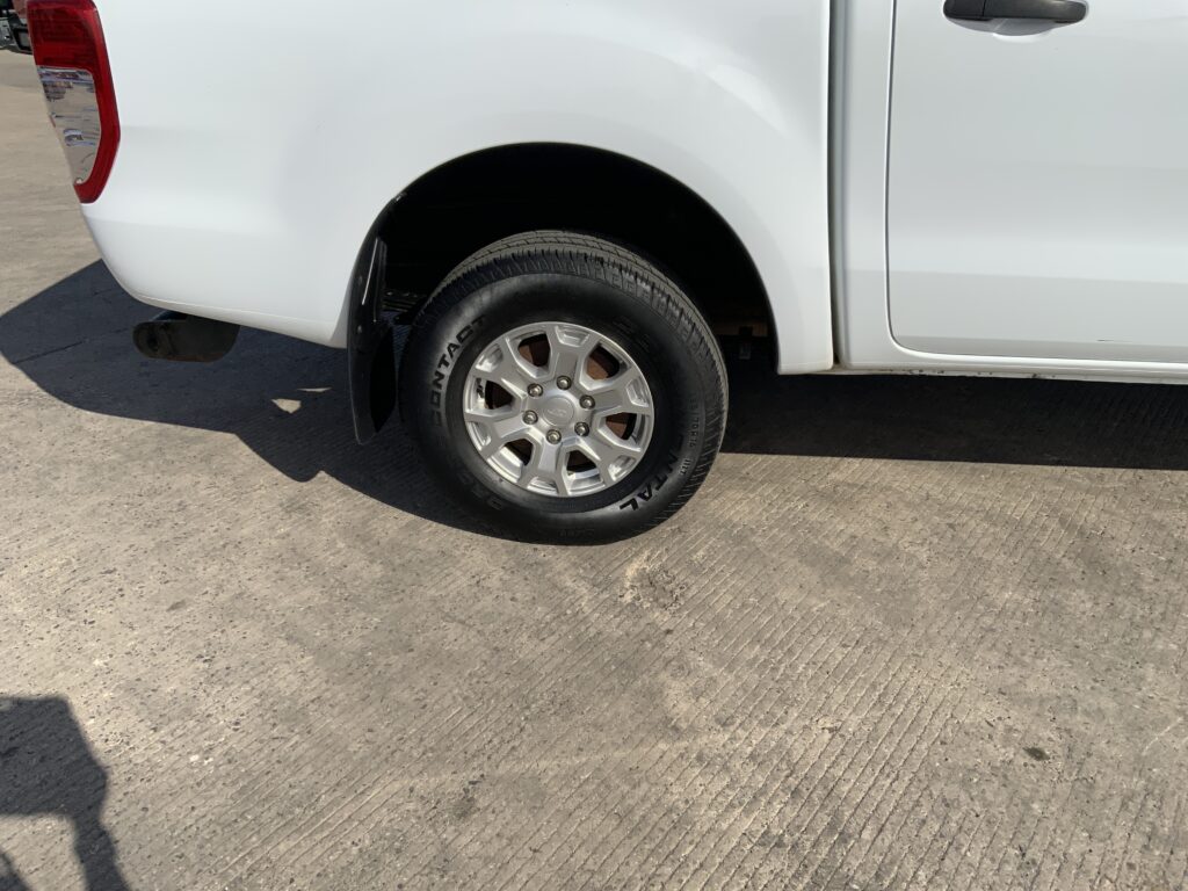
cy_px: 446
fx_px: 995
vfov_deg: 48.2
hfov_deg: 61.7
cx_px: 594
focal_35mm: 29
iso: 20
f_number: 1.8
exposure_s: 1/3322
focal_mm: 3
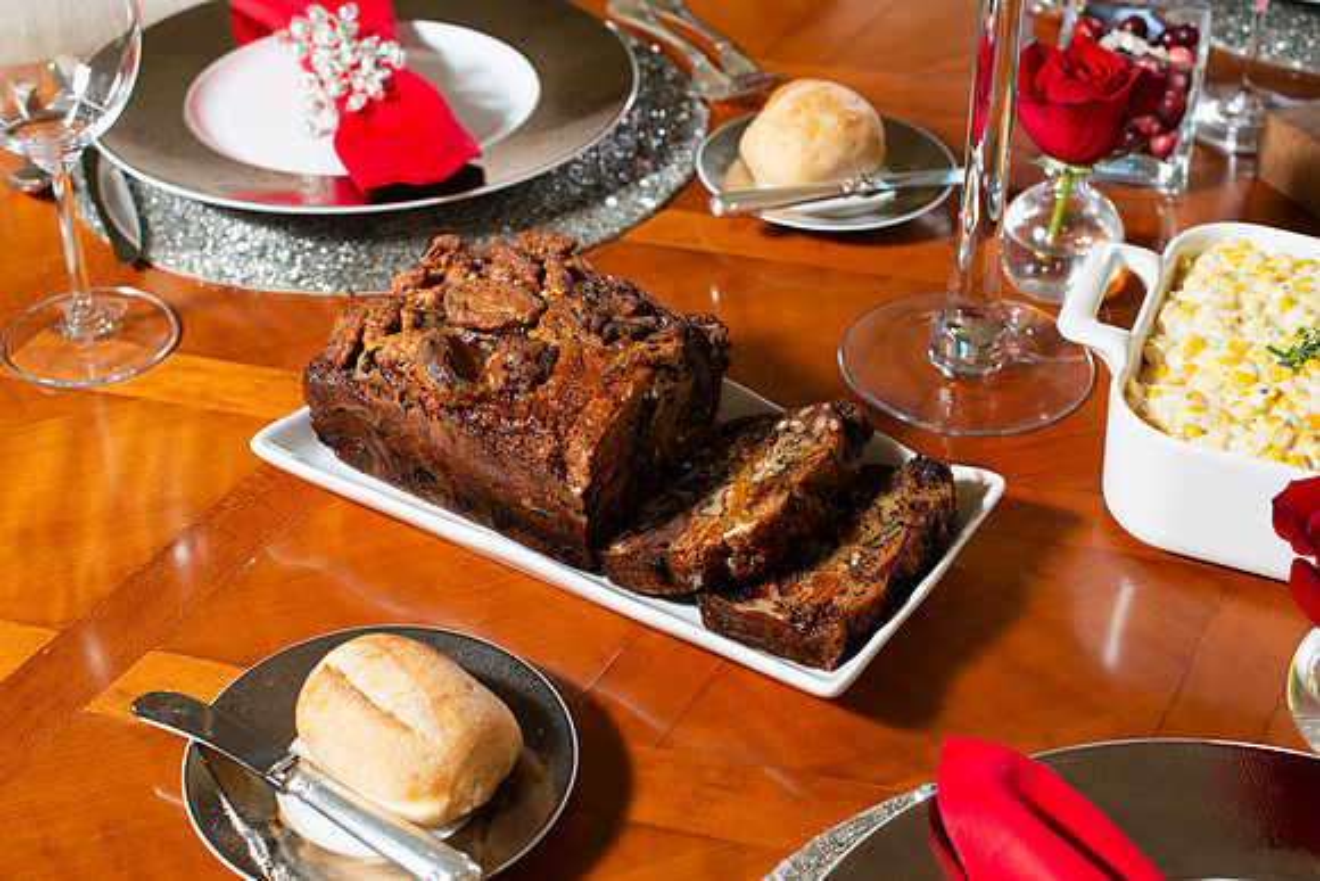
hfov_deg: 39.6
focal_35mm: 50
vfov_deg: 27.0
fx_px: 1834
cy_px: 440
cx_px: 660
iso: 320
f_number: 6.3
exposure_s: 1/100
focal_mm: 50
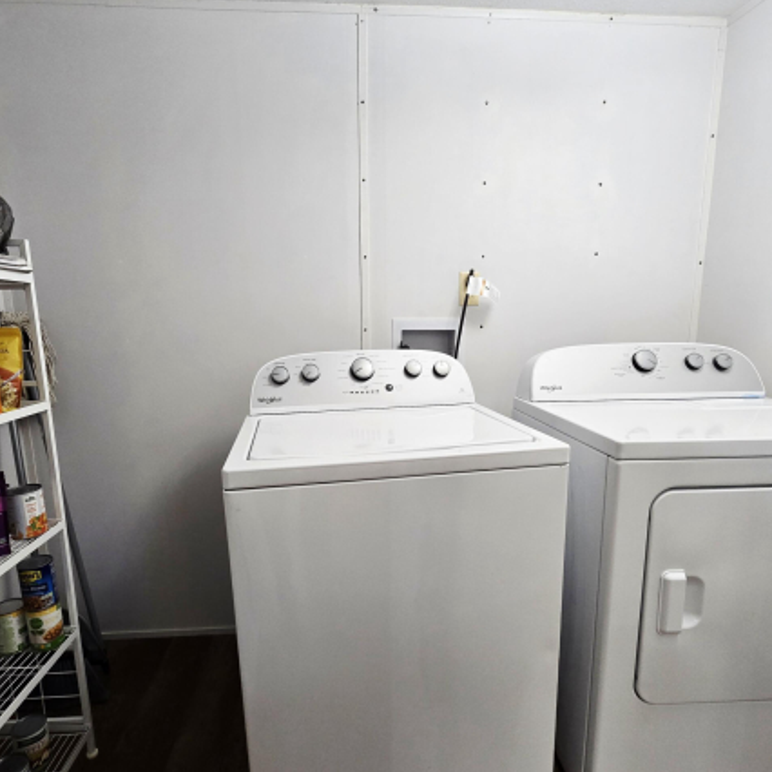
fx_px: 454
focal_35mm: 18
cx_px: 367
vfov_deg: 80.6
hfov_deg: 80.7
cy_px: 415
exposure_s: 1/60.2
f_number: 2.2
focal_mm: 2.2
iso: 200
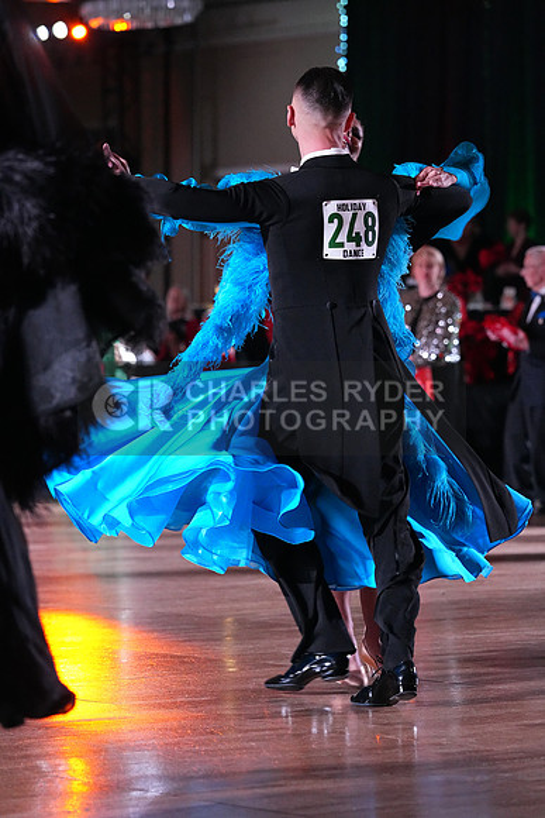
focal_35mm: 153
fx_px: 3472
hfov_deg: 9.0
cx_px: 272
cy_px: 409
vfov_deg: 13.4
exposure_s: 1/400
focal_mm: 153
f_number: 5
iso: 10000
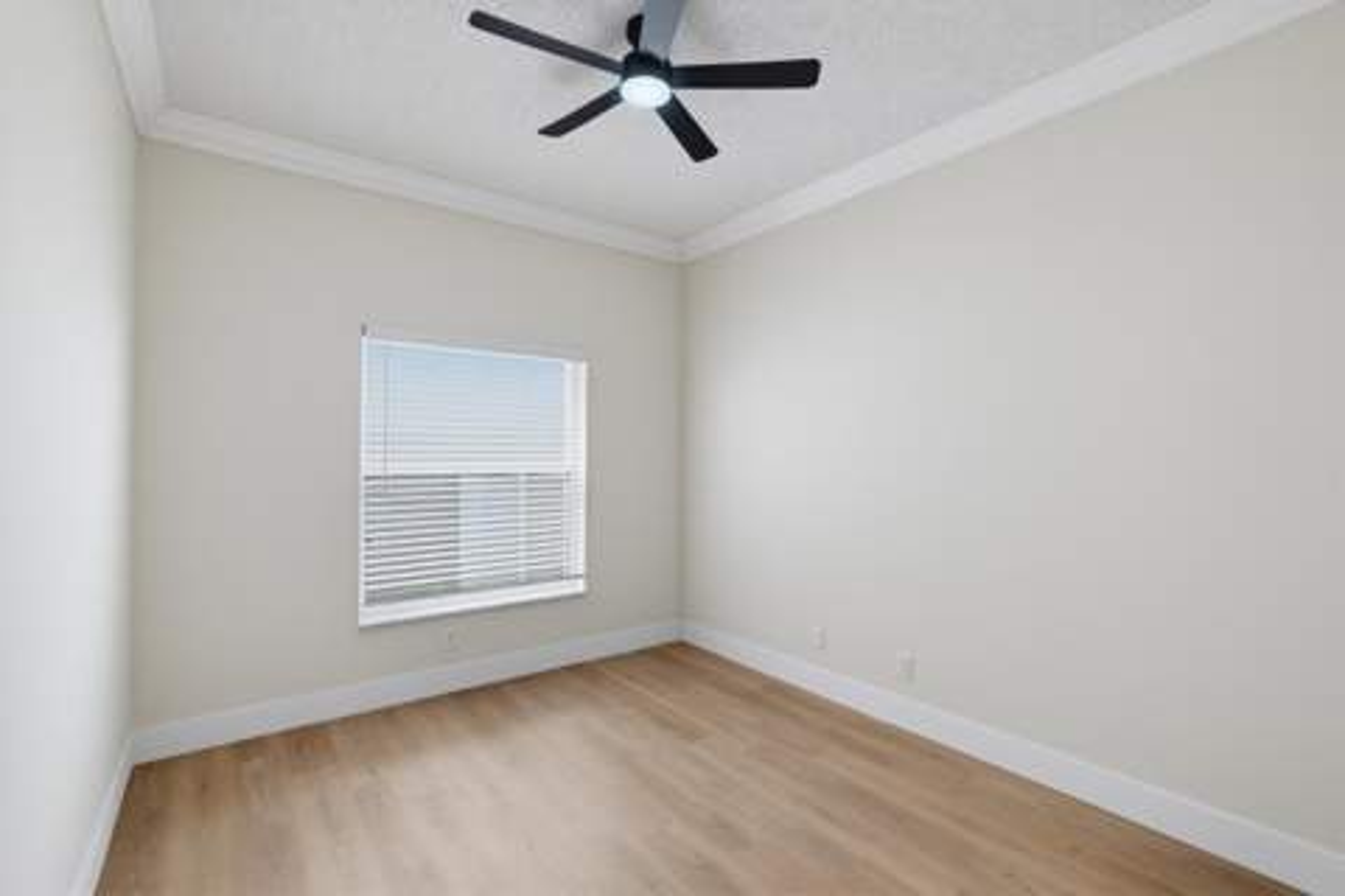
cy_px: 448
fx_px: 598
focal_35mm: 16
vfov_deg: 73.7
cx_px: 672
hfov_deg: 96.7
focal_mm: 16
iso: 800
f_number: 4.5
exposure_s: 1/80
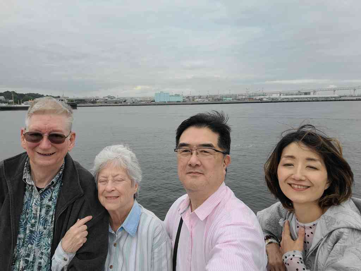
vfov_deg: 54.9
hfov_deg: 69.4
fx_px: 261
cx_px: 180
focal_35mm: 25
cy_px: 136
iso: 50
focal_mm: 3.3
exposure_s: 1/939
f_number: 2.2
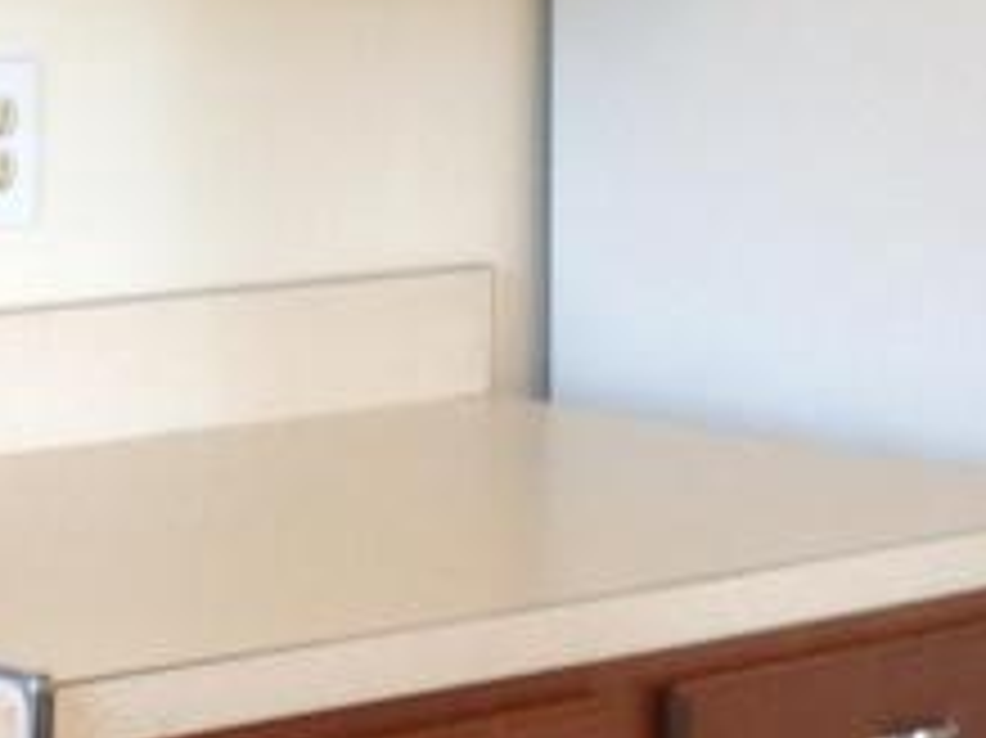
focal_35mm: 164
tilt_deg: -5.5
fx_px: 4669
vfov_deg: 9.0
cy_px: 243
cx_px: -5
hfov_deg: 11.9
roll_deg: -1.1
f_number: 2.4
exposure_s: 1/20
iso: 50
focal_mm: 4.28
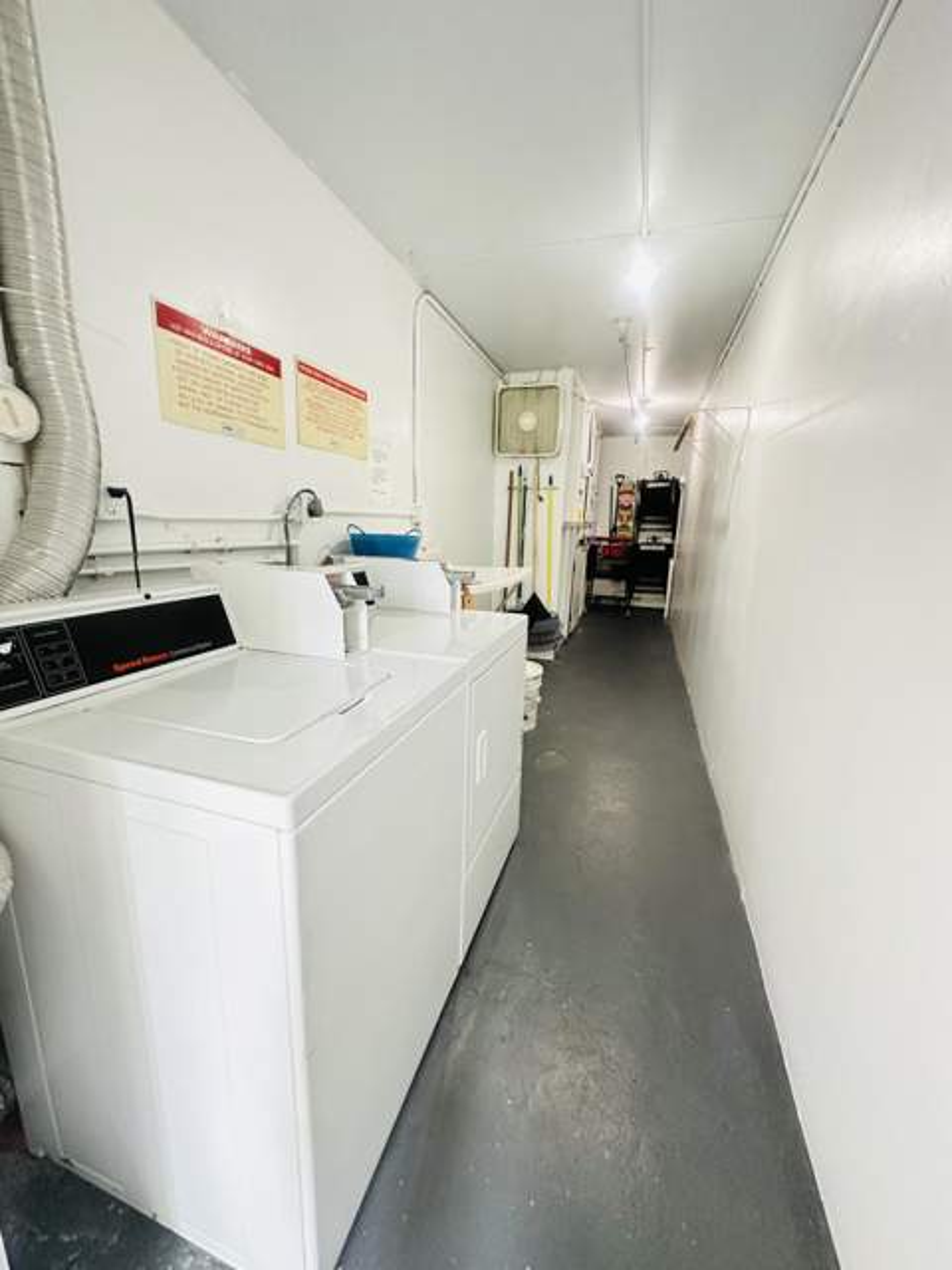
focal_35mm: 14
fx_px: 513
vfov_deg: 102.1
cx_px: 476
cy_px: 635
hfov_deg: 85.7
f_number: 2.2
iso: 640
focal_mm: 2.22
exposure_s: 1/60
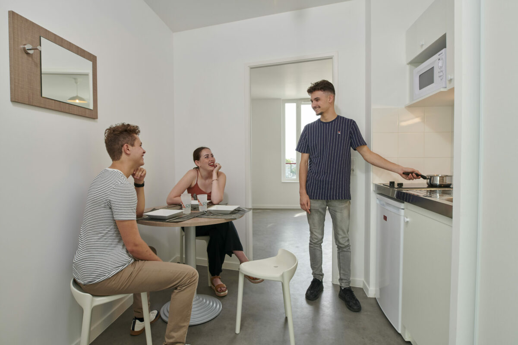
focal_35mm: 20
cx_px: 259
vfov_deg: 61.9
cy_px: 172
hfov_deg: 84.0
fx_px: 288
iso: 200
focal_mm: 20
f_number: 5.6
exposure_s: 1/125
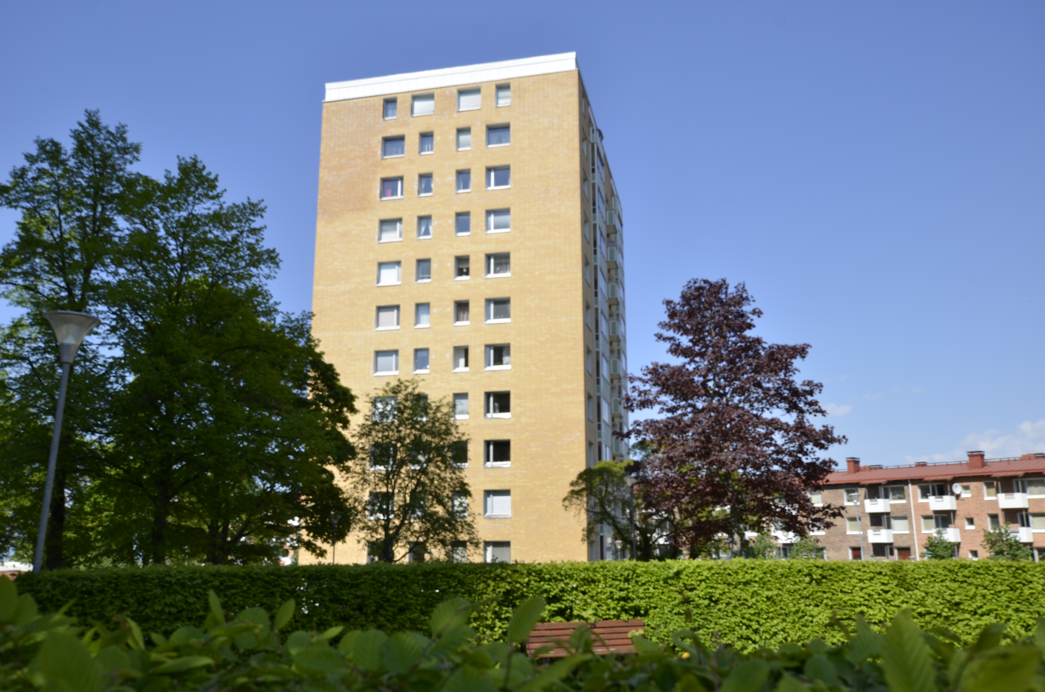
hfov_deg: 62.0
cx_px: 522
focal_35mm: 30
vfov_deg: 43.4
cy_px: 346
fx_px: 869
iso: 125
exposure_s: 1/250
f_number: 8
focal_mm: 20
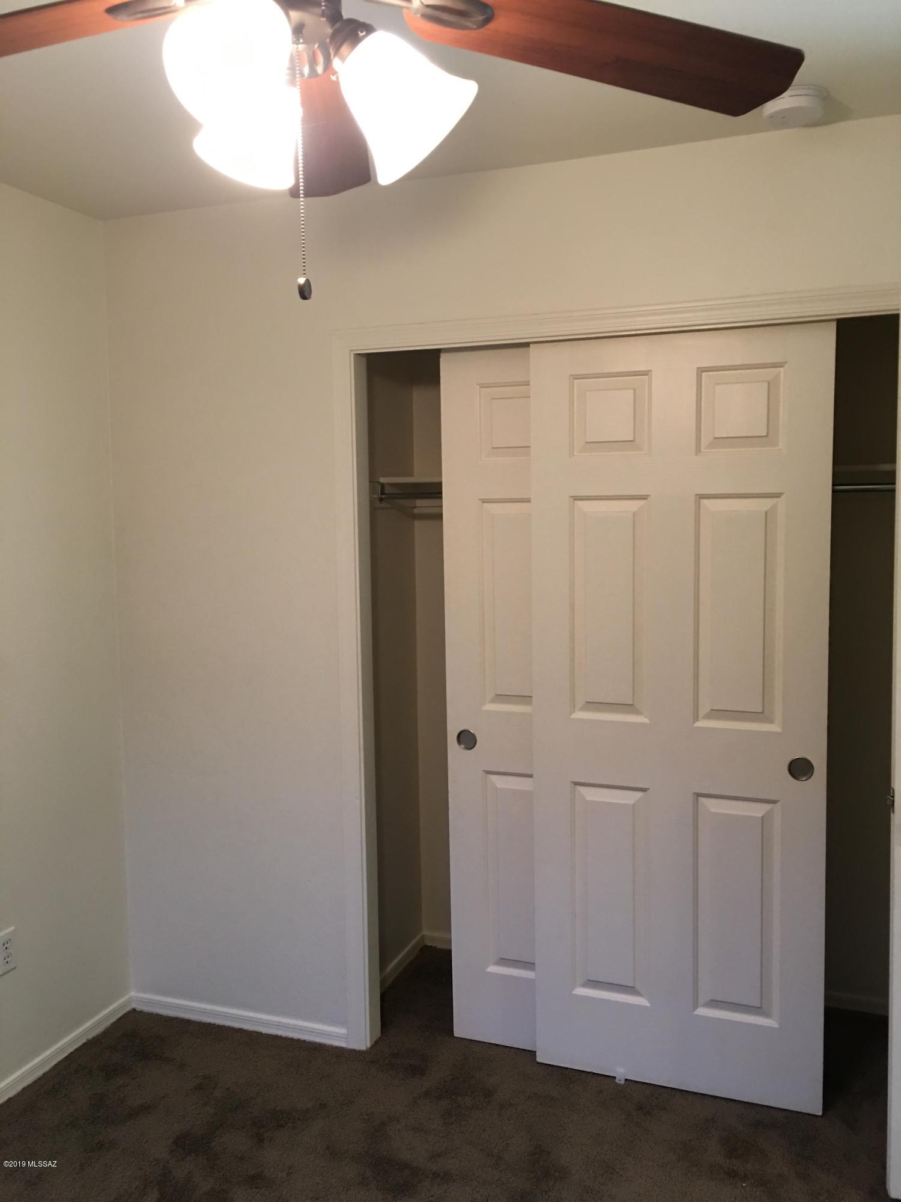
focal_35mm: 29
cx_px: 450
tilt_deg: -2.8
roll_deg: -0.4
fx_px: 1006
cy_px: 601
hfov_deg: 48.2
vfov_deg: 61.7
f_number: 2.2
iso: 50
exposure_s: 1/15
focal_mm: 4.15
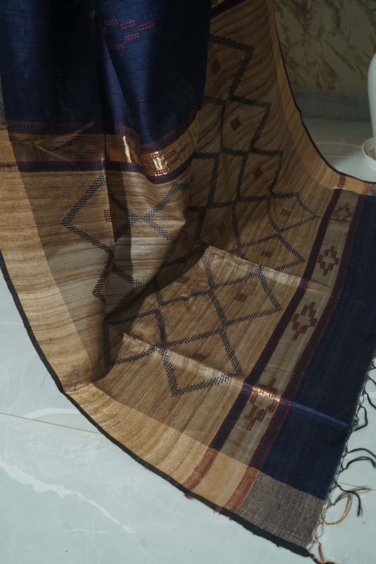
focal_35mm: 34
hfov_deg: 38.8
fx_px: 533
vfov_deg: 55.7
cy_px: 315
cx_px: 214
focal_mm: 29
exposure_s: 1/125
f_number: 6.3
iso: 640
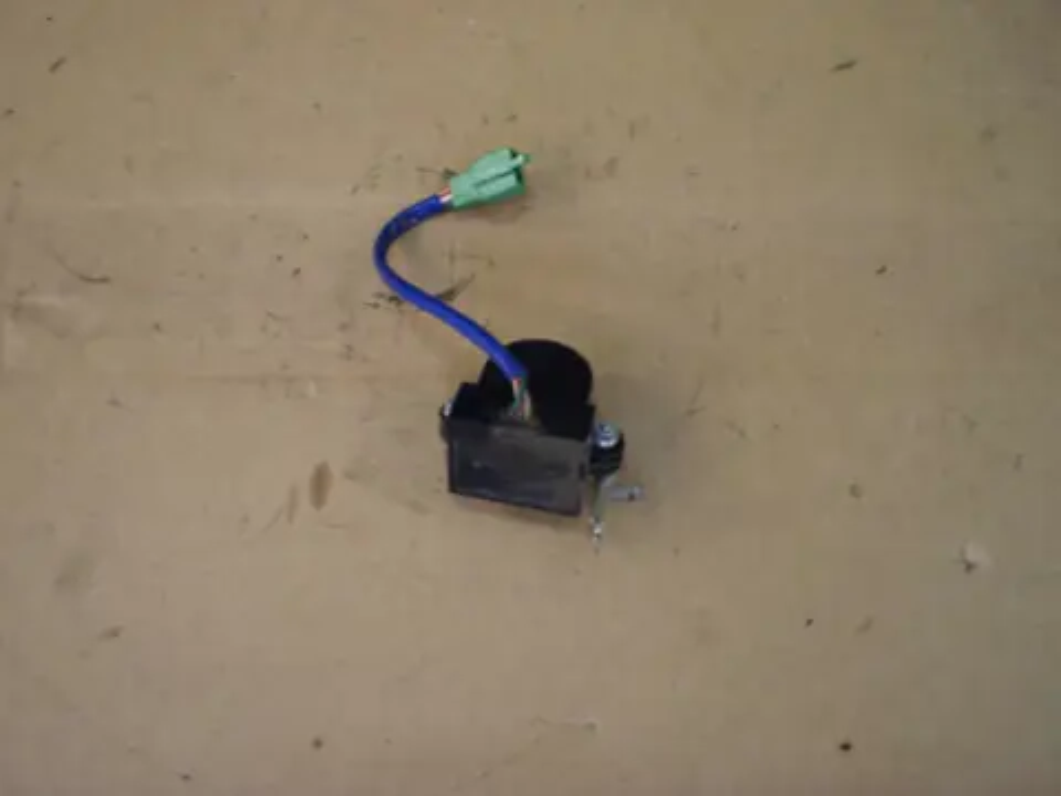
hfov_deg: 51.4
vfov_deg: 39.7
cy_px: 398
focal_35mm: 36
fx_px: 1103
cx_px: 530
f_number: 3.1
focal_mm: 6.3
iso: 125
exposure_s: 1/15
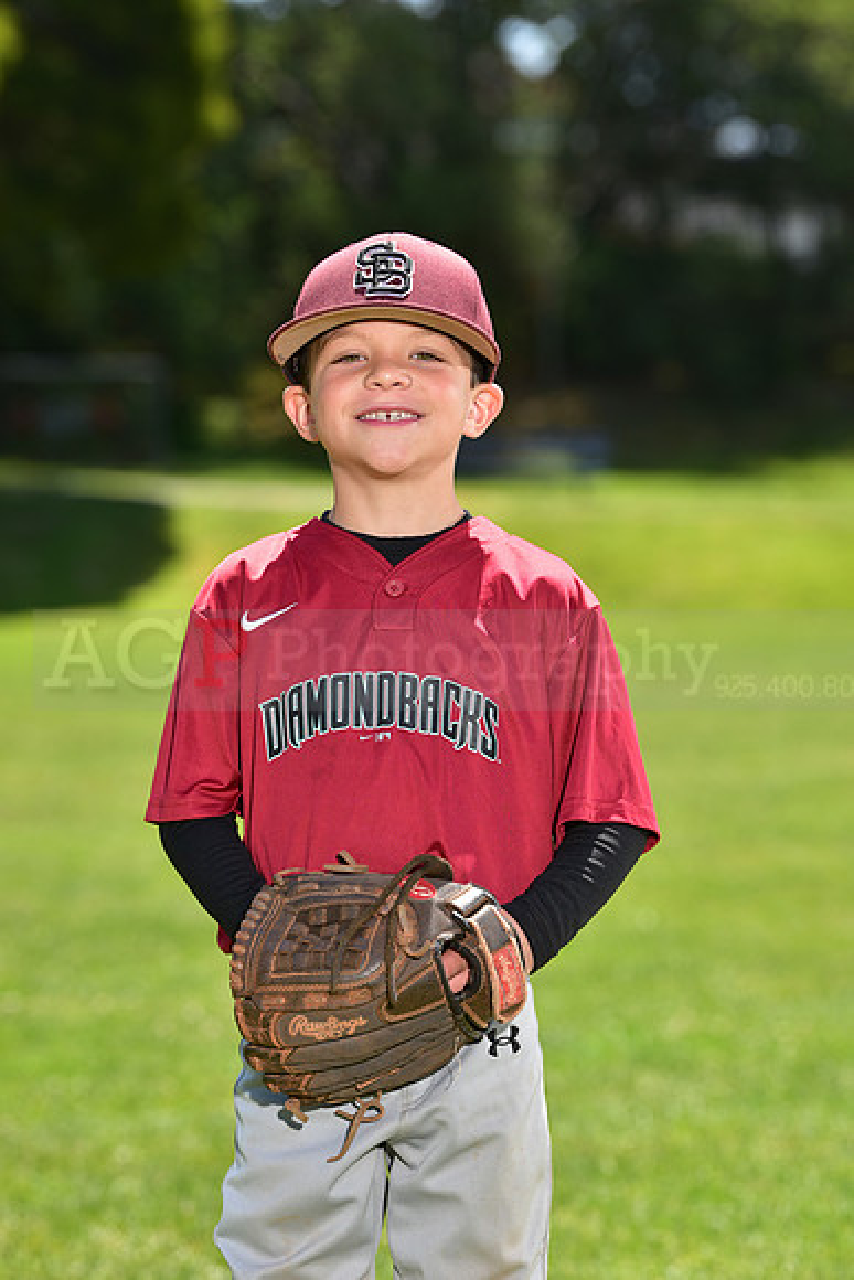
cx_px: 427
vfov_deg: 12.8
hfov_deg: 8.6
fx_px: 5689
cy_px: 640
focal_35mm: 160
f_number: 5.6
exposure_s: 1/200
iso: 80
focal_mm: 160
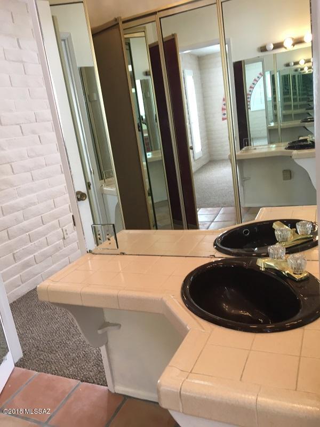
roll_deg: +8.7
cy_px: 214
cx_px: 160
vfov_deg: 61.7
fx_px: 357
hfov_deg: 48.2
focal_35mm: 29
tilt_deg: -15.3
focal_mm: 4.15
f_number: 2.2
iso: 50
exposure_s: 1/30
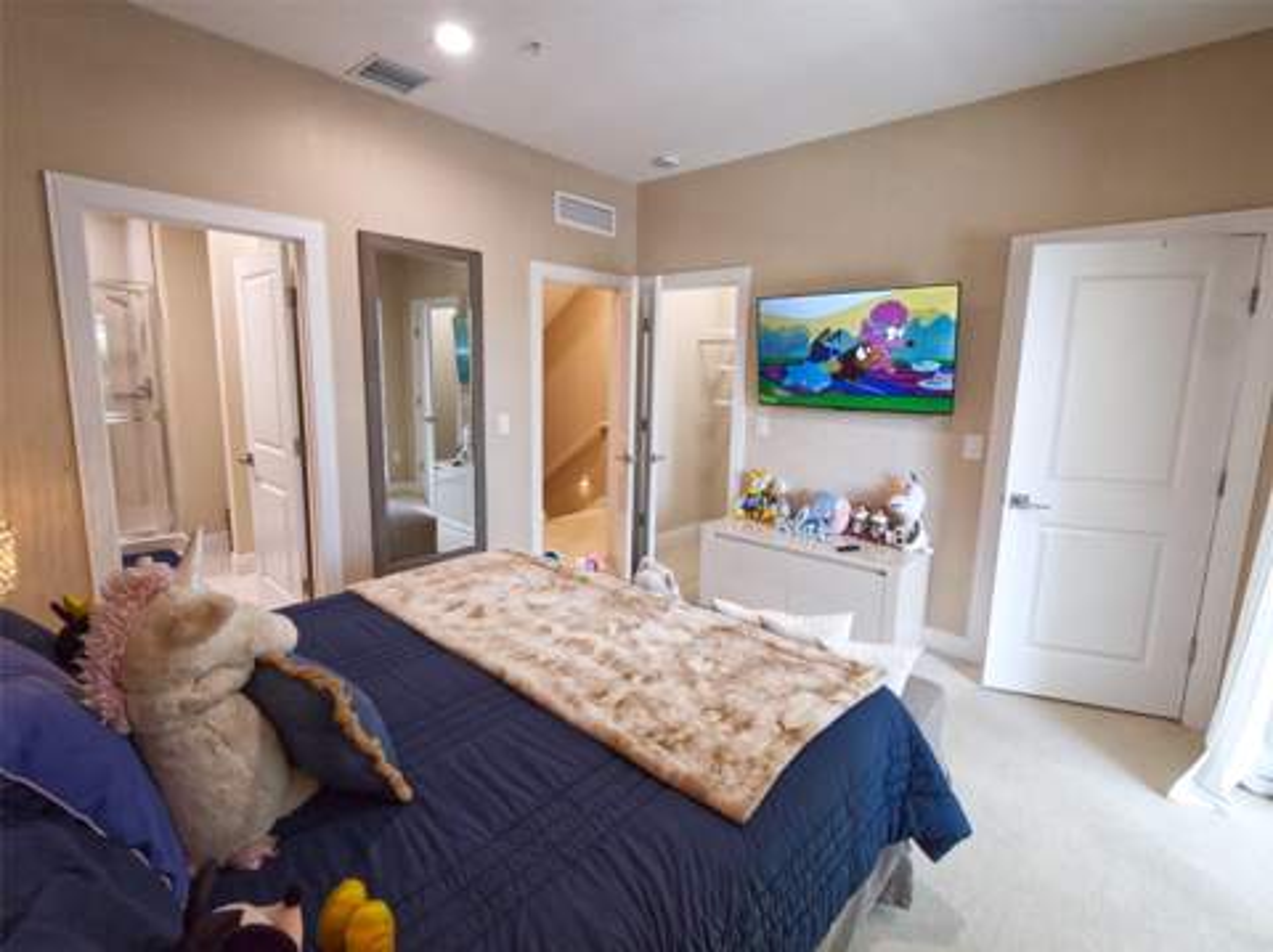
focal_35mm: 16
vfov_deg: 78.0
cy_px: 476
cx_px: 636
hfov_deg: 94.6
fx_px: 588
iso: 1600
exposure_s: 1/13
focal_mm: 8
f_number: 9
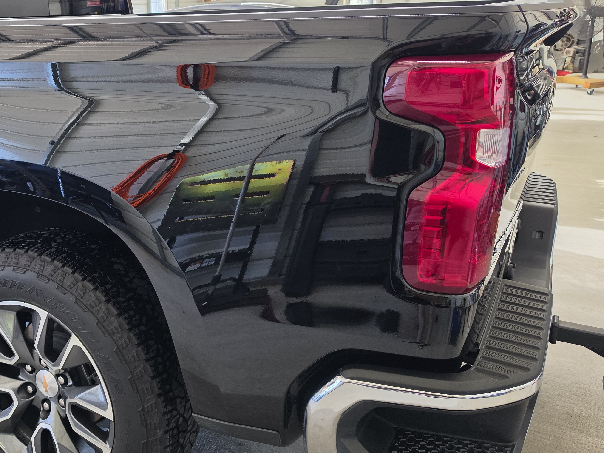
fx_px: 611
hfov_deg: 50.4
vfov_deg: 40.5
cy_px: 185
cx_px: 150
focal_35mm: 35
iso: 125
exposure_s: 1/120
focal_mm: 6.5
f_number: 1.4
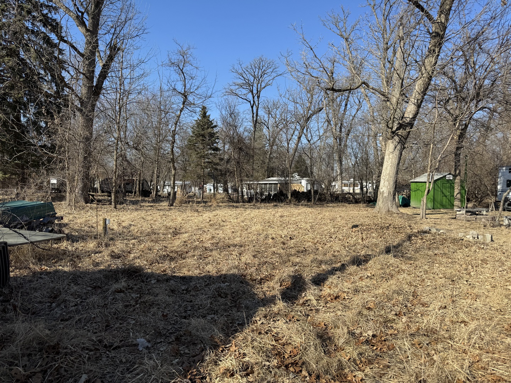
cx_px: 256
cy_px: 192
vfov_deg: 56.8
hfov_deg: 71.6
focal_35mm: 24
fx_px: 354
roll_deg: -1.3
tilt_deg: -3.0
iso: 80
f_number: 1.78
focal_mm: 6.76
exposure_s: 1/3247
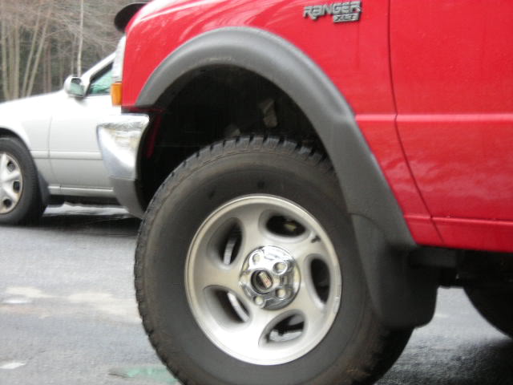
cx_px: 256
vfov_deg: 16.4
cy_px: 192
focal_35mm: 90
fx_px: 1334
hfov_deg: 21.8
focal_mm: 14.8
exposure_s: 1/3.9
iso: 98
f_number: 4.6
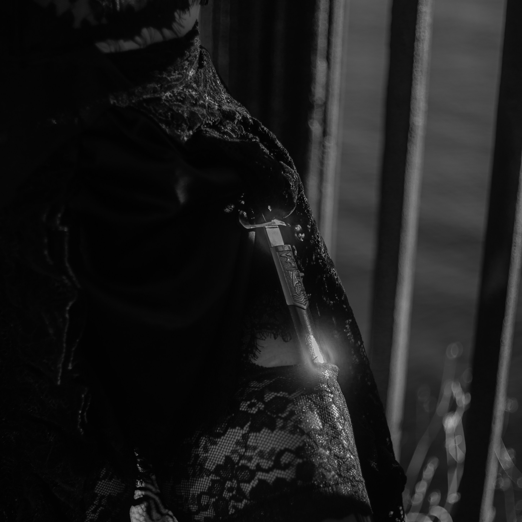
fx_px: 392
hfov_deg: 67.3
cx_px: 260
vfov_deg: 66.7
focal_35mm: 23
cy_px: 309
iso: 125
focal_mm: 18
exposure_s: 1/1000
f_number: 1.8
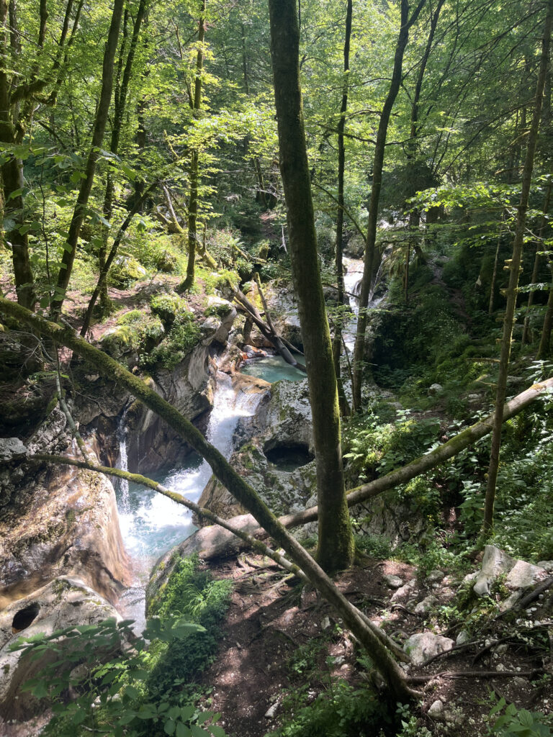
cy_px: 368
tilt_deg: -15.8
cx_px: 276
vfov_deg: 67.3
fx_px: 554
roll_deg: -1.9
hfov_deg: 53.1
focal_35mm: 26
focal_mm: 5.1
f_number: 1.6
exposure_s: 1/268
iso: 40
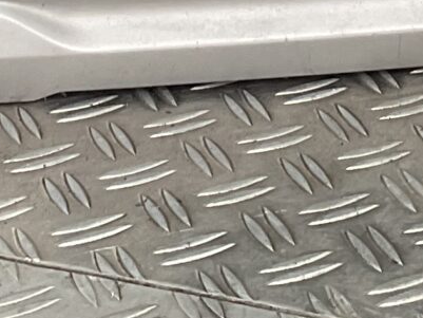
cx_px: 321
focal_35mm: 185
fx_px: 2261
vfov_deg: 7.7
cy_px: -308
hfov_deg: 10.7
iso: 40
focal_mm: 3
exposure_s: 1/120
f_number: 1.8
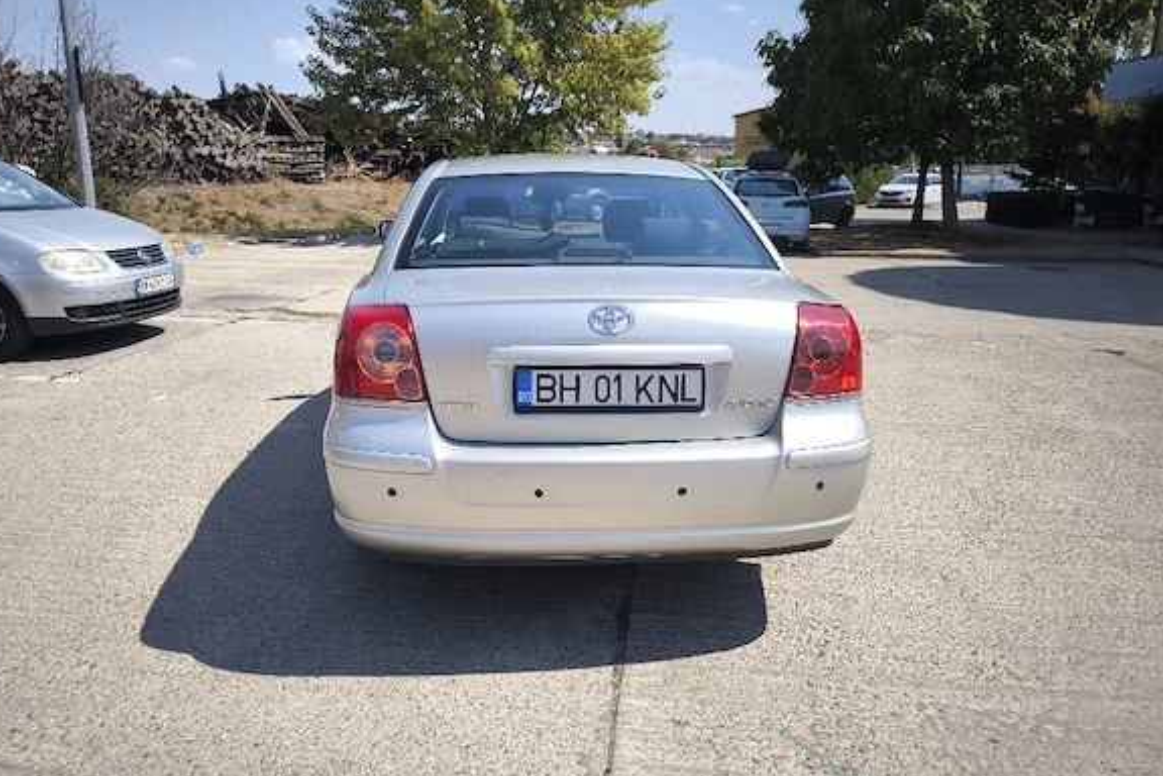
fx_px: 840
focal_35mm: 26
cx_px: 575
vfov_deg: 49.5
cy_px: 374
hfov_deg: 69.4
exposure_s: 1/2500
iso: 50
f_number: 1.9
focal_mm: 6.92
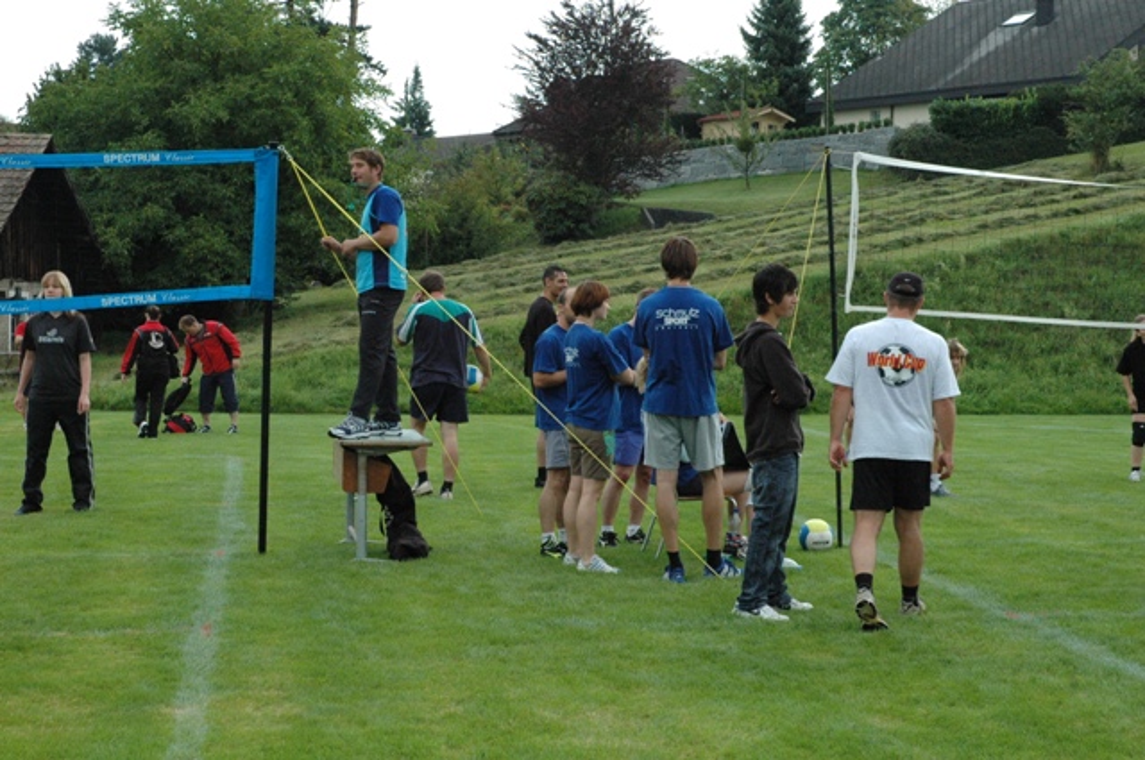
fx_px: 2287
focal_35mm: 72
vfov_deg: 18.9
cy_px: 380
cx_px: 572
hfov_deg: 28.1
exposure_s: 1/500
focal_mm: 48
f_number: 11
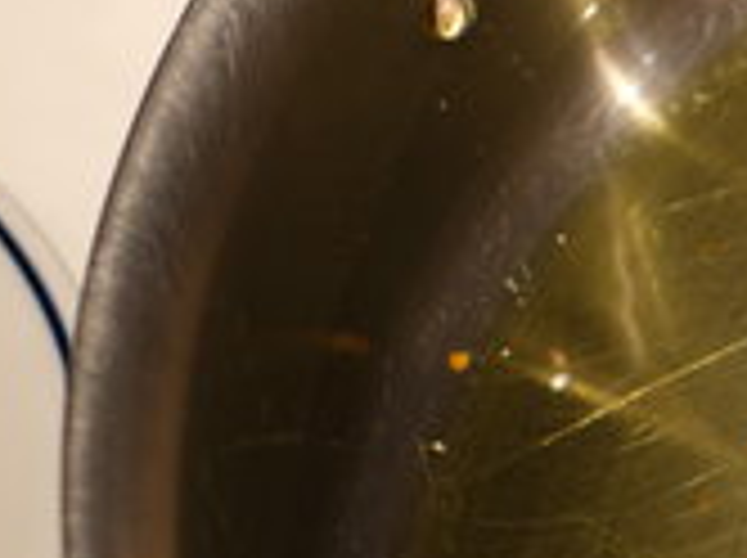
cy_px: 598
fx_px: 4223
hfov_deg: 9.3
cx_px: 1624
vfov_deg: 7.5
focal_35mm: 196
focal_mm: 30
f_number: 2.8
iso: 160
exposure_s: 1/42
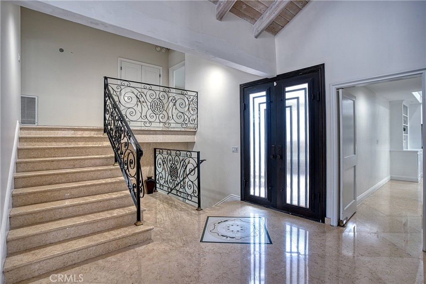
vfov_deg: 70.5
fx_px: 201
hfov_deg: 93.3
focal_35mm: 17
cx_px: 213
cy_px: 142
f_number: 8
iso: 100
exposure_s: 1/2
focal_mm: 17
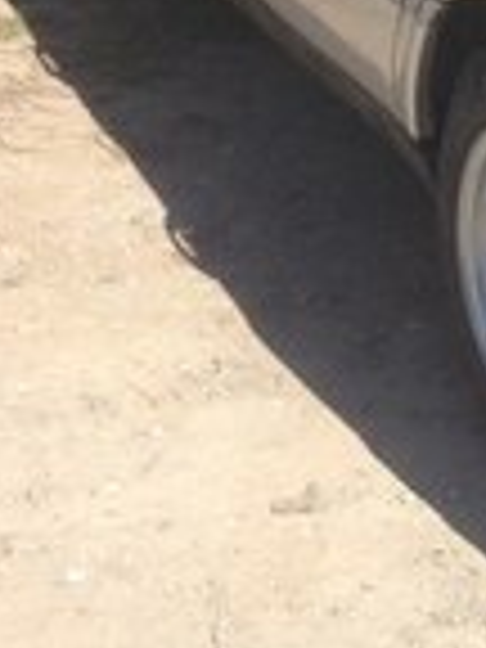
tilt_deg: -13.7
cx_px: 567
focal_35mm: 114
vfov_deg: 16.5
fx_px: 2134
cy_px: -140
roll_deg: +0.3
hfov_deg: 12.7
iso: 50
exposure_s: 1/1205
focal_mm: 4.12
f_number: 2.4
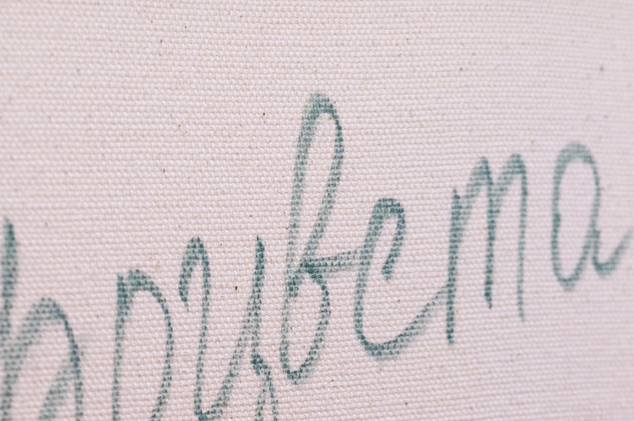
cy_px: 623
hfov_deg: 9.9
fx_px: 3659
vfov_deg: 6.5
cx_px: 460
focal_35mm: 208
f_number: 6.3
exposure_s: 1/160
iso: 1000
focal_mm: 61
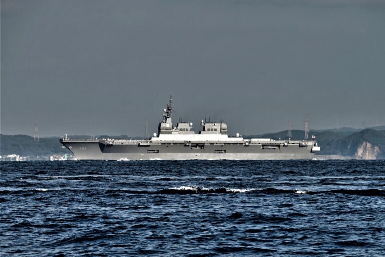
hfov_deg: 6.9
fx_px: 3208
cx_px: 192
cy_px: 128
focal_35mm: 300
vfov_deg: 4.6
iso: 400
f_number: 11
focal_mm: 200
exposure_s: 1/320
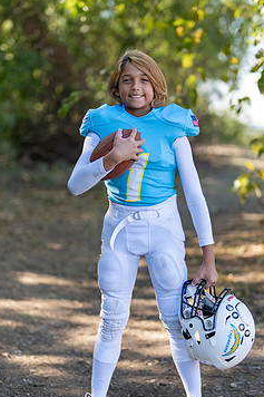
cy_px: 234
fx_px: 1057
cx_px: 162
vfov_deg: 21.2
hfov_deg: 14.2
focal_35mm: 96
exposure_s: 1/1600
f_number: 1.2
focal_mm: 50
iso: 100
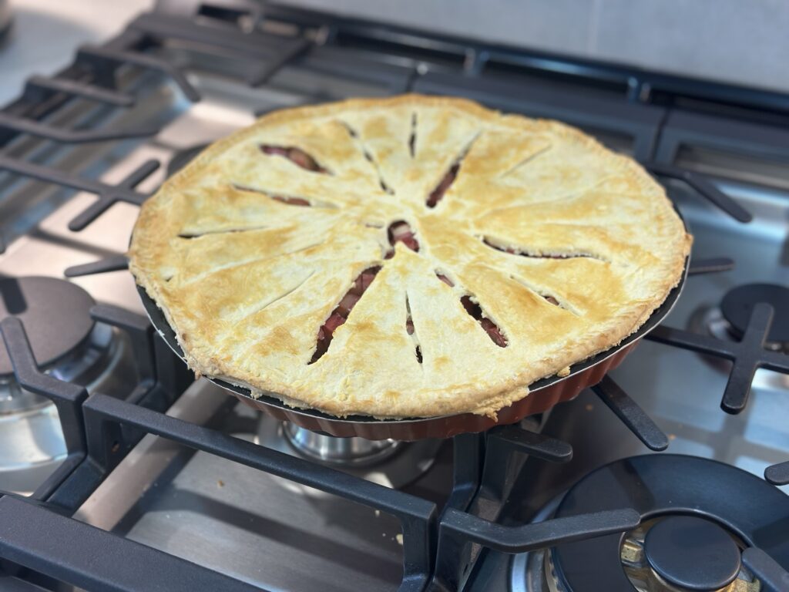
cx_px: 394
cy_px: 296
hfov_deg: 39.7
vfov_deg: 30.3
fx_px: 1094
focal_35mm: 48
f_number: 1.78
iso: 80
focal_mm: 6.86
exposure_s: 1/60
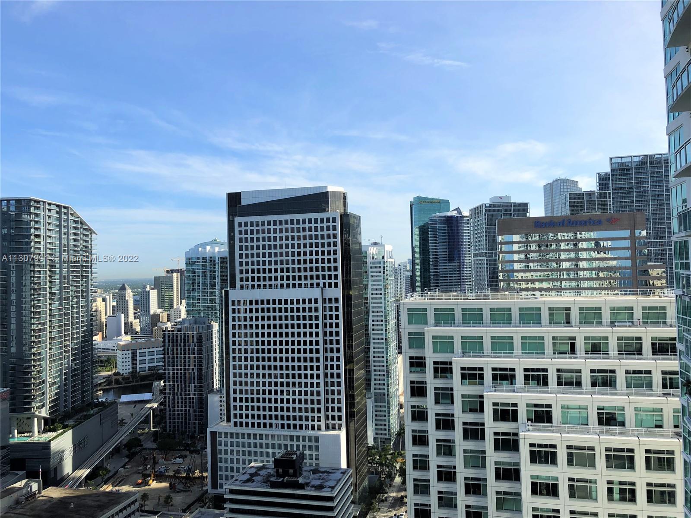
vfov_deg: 49.7
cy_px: 259
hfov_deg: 63.4
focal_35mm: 28
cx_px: 346
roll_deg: +0.3
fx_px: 559
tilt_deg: +2.3
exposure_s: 1/2000
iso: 20
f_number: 1.8
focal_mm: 3.99
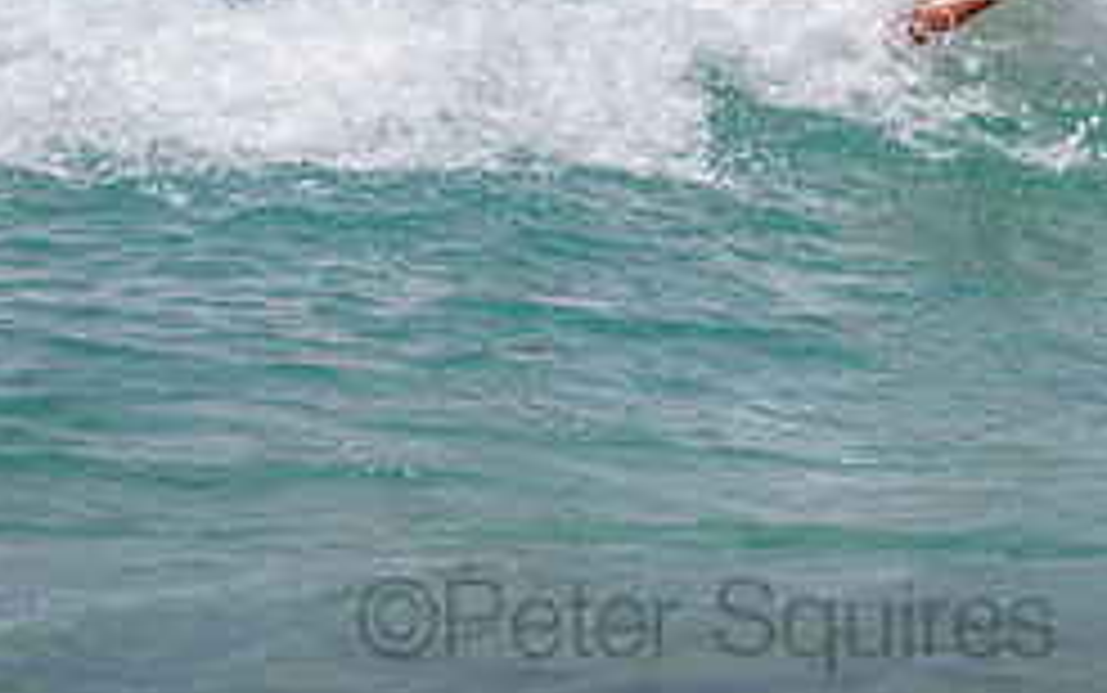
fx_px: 44460
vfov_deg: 0.9
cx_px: 813
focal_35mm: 1473
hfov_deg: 1.4
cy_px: 8
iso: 80
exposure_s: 1/2000
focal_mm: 500
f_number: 5.6
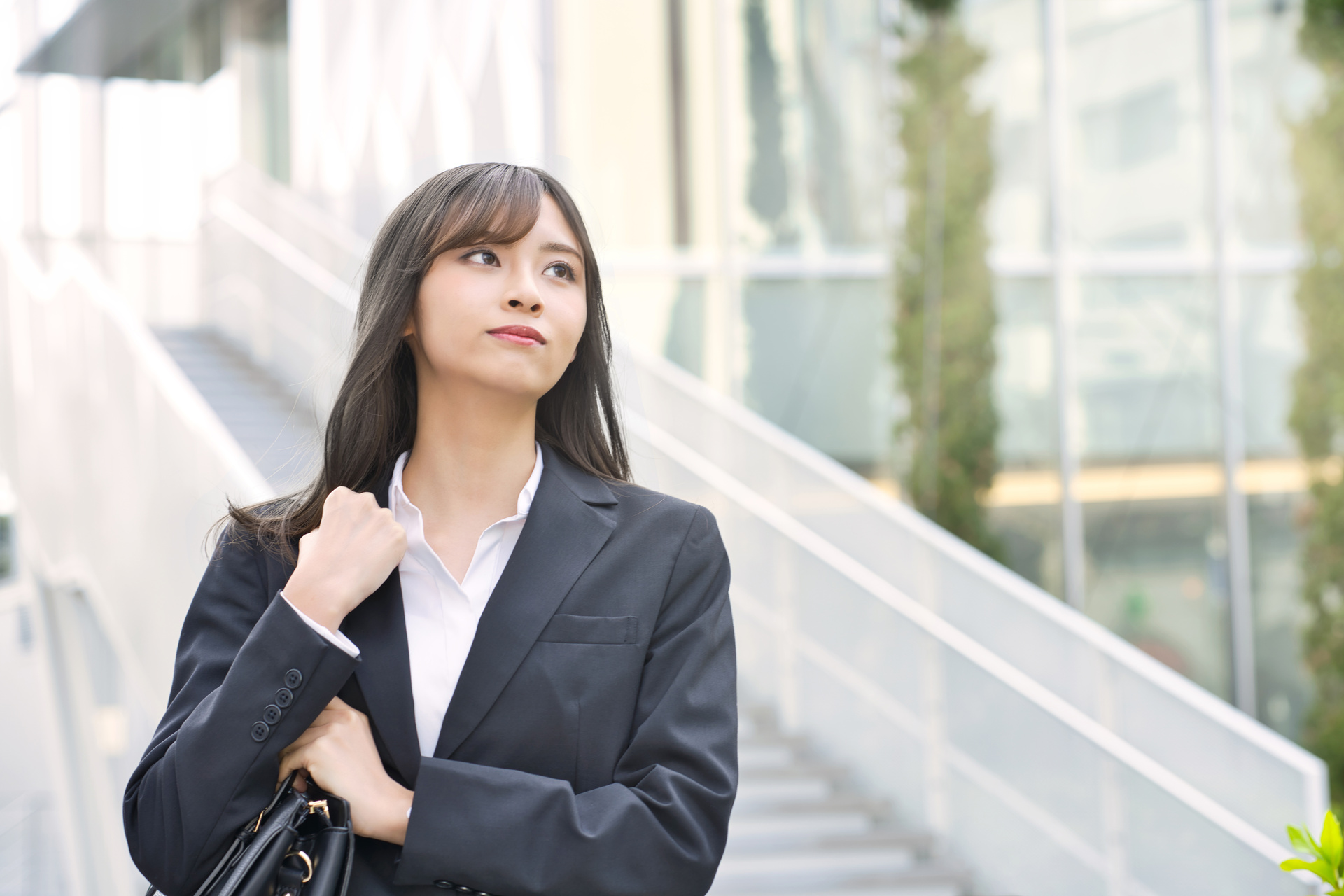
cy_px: 448
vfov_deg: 16.1
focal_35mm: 85
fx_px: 3173
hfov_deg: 23.9
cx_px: 672
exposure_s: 1/160
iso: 100
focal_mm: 85
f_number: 4
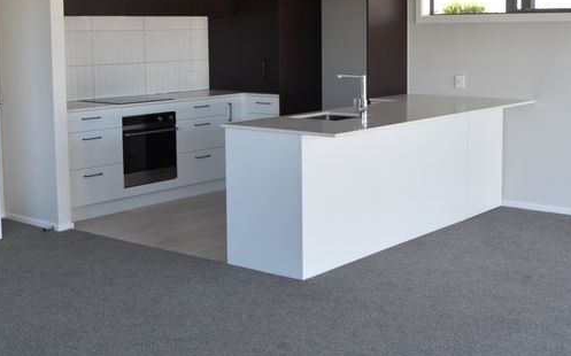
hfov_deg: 38.9
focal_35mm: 52
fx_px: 809
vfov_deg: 24.7
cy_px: 122
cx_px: 270
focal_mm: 22
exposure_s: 1/160
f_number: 6.3
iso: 400
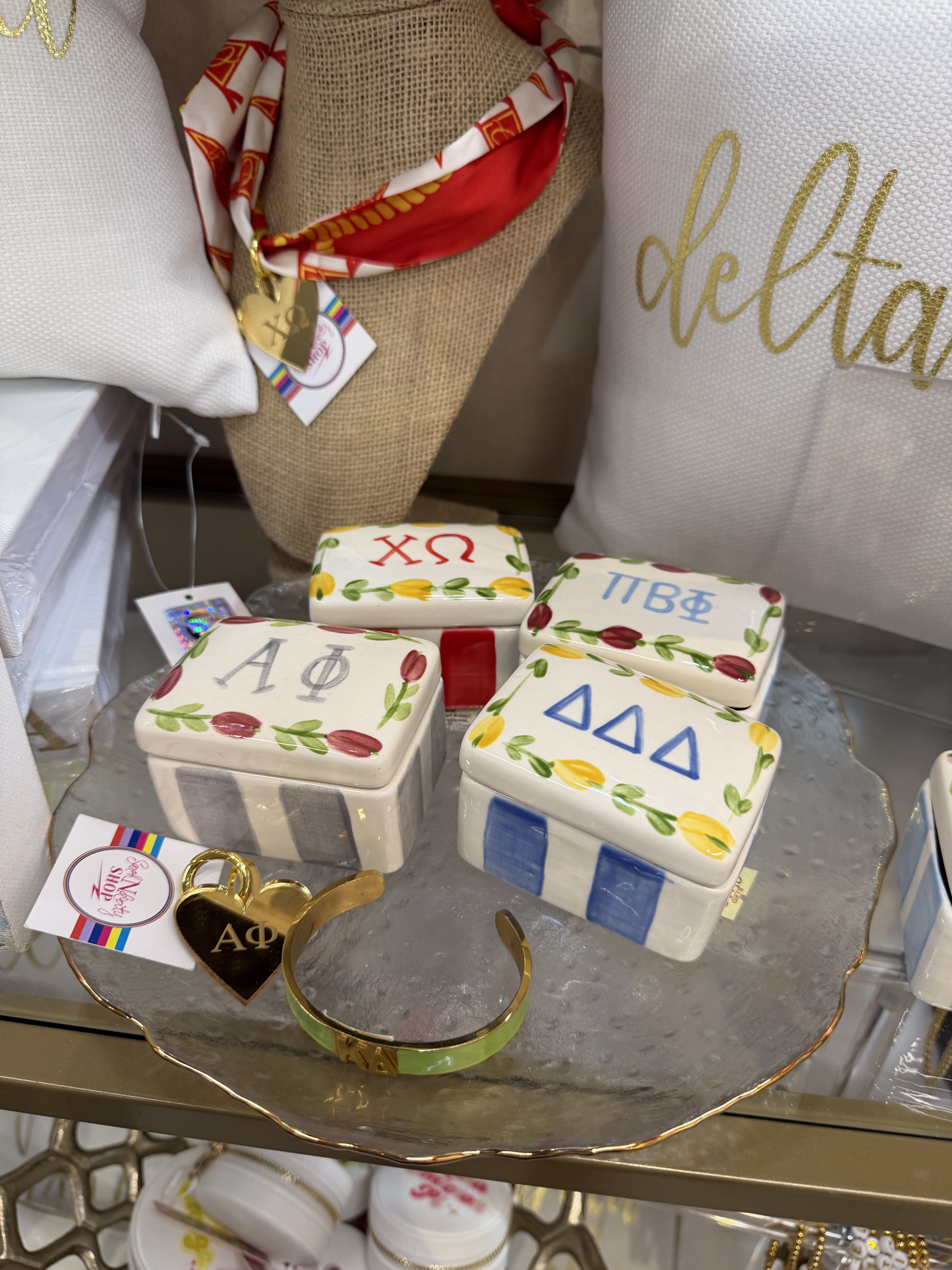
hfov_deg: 56.8
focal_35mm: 24
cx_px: 476
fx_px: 880
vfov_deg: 71.6
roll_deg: +0.0
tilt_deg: -35.2
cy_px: 635
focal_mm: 6.76
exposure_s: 1/60
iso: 125
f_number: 1.78
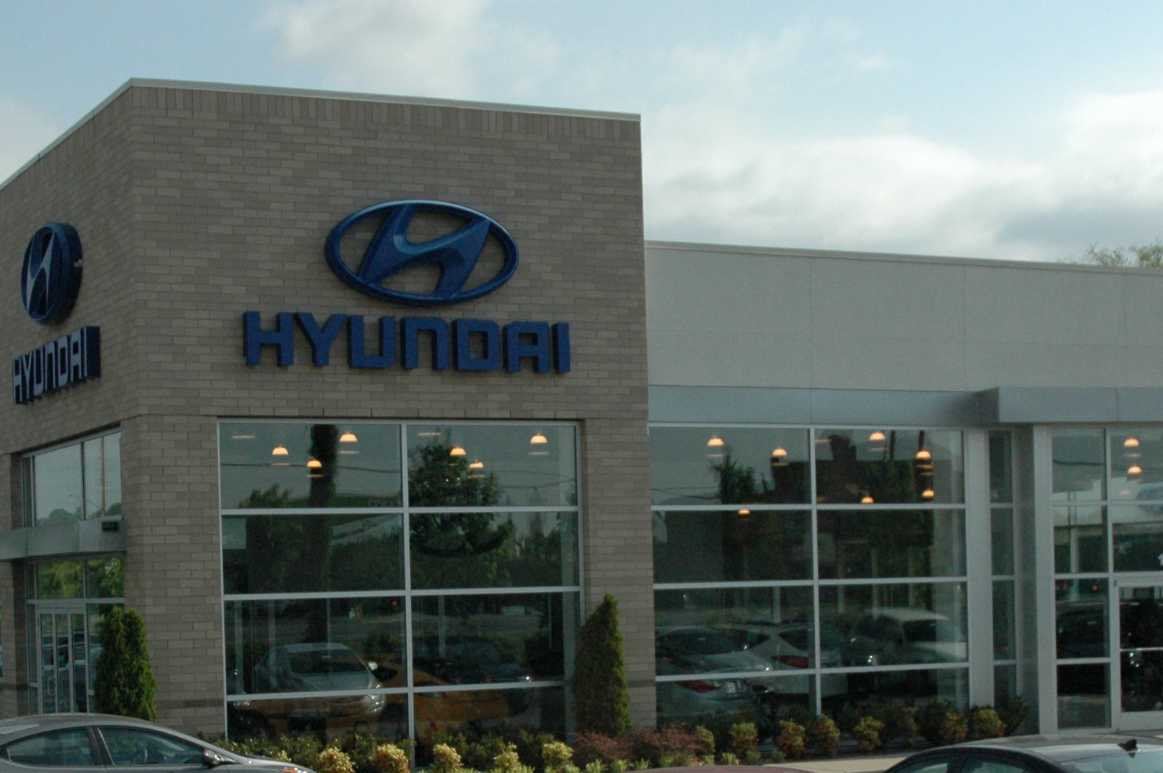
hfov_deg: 27.7
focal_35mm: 73
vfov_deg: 18.5
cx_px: 554
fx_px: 2356
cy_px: 602
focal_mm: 24
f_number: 4
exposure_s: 1/5000
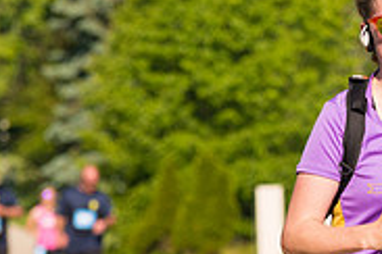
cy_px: 178
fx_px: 4870
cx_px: 484
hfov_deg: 4.5
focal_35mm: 459
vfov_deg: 3.0
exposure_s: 1/2000
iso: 400
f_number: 5.6
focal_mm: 145
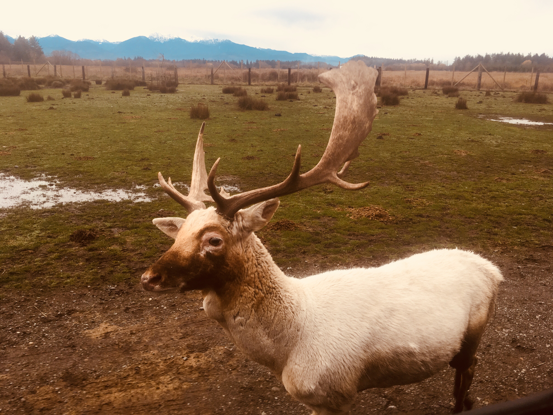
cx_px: 276
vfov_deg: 48.2
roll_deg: -1.2
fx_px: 463
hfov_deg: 61.7
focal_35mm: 29
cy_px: 208
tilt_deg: -16.5
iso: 25
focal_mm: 4.15
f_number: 2.2
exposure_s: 1/173
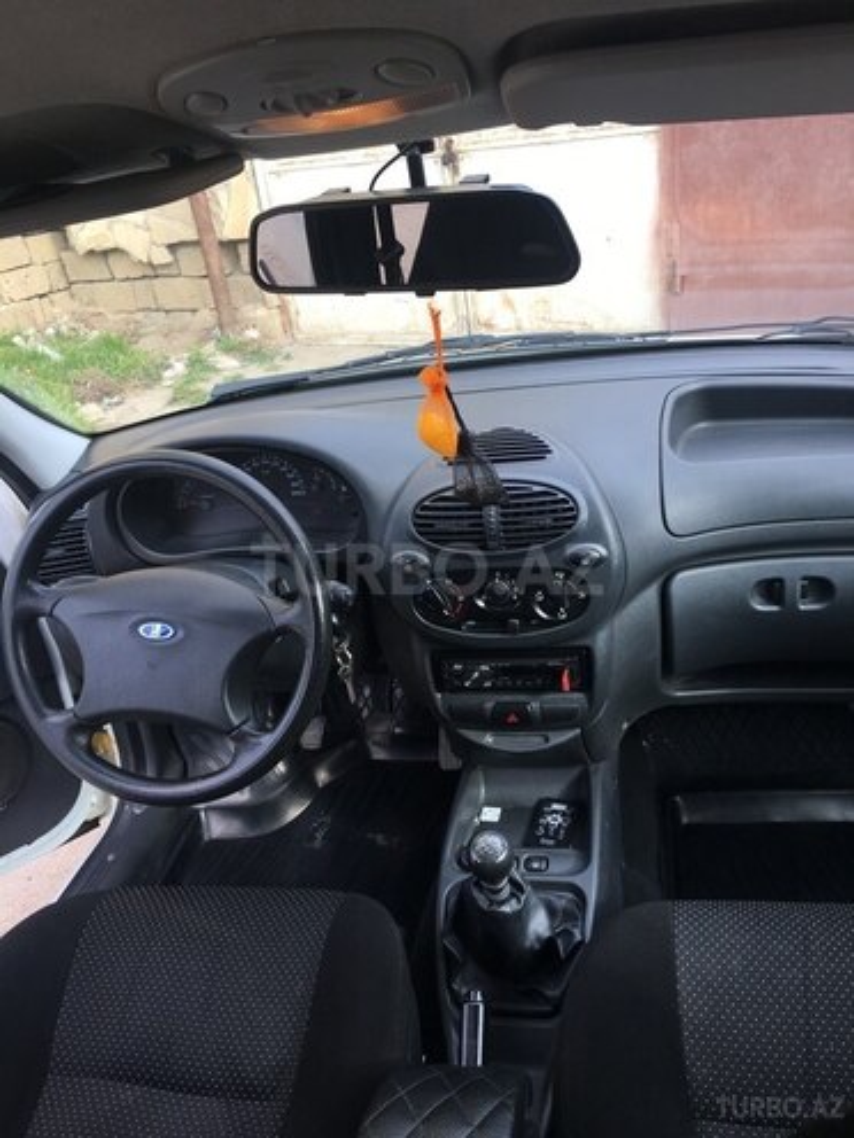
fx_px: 954
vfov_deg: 61.7
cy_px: 569
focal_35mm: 29
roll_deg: +10.3
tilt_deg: -26.6
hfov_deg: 48.2
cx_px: 427
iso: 25
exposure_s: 1/163
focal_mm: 4.15
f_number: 2.2
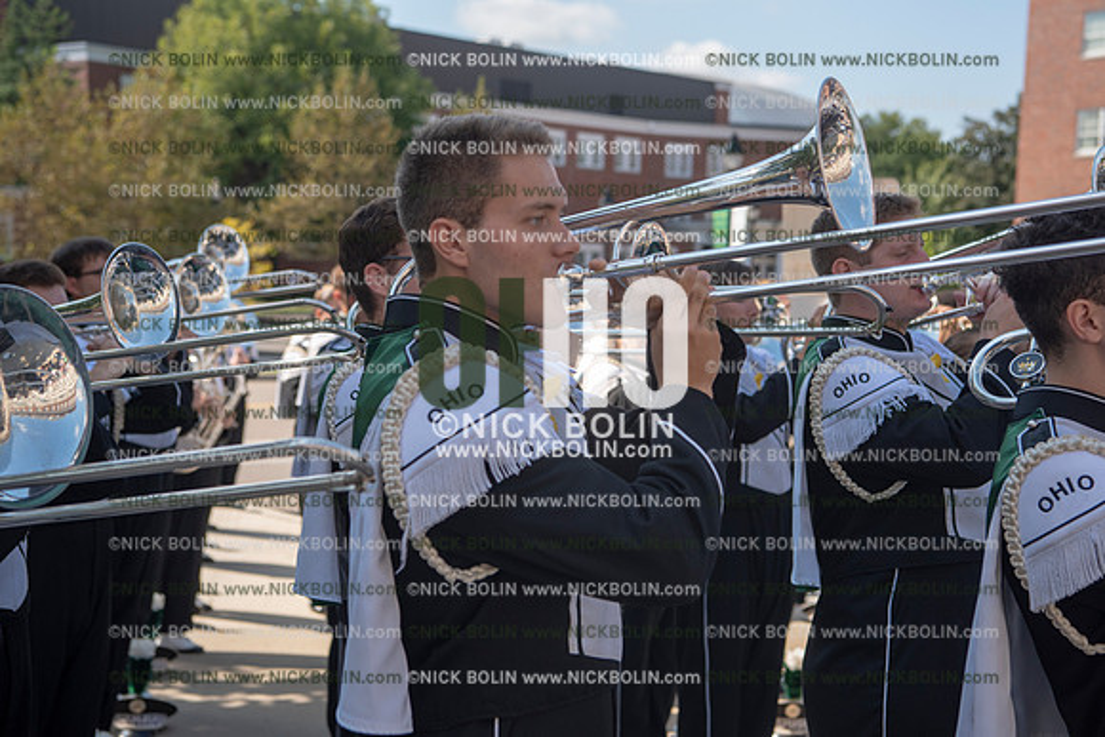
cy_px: 368
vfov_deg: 23.4
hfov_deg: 34.5
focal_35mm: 58
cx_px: 552
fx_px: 1781
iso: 400
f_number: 5
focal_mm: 58
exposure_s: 1/1250
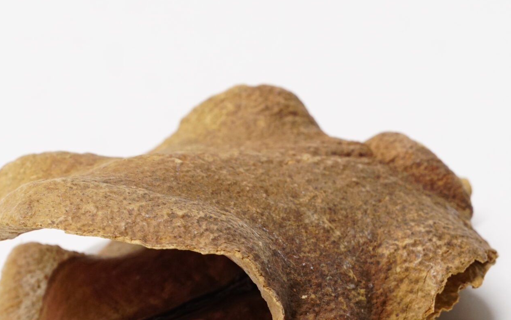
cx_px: 220
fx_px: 3732
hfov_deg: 7.8
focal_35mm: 268
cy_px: 268
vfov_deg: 4.9
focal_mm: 86
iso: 800
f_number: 8
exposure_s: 1/90
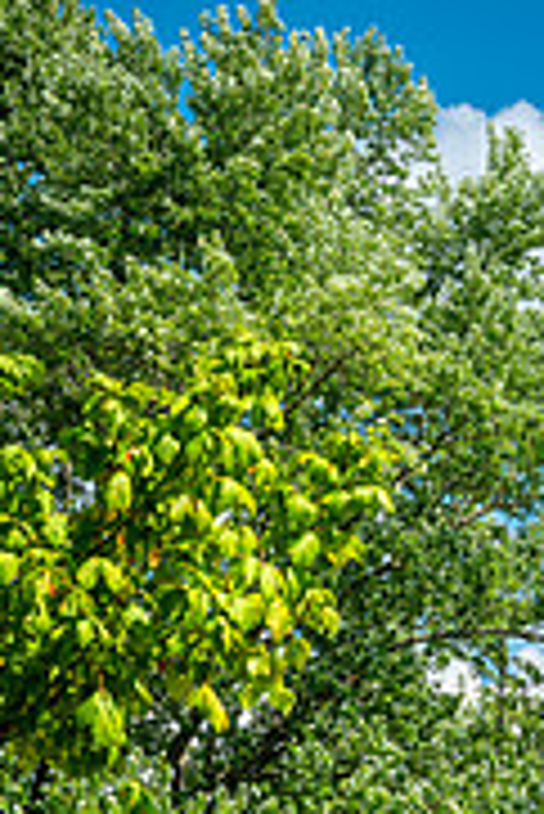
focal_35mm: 174
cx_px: 540
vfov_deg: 11.6
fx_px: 3936
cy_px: 967
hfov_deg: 7.9
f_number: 13
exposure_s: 1/80
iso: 100
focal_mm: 70
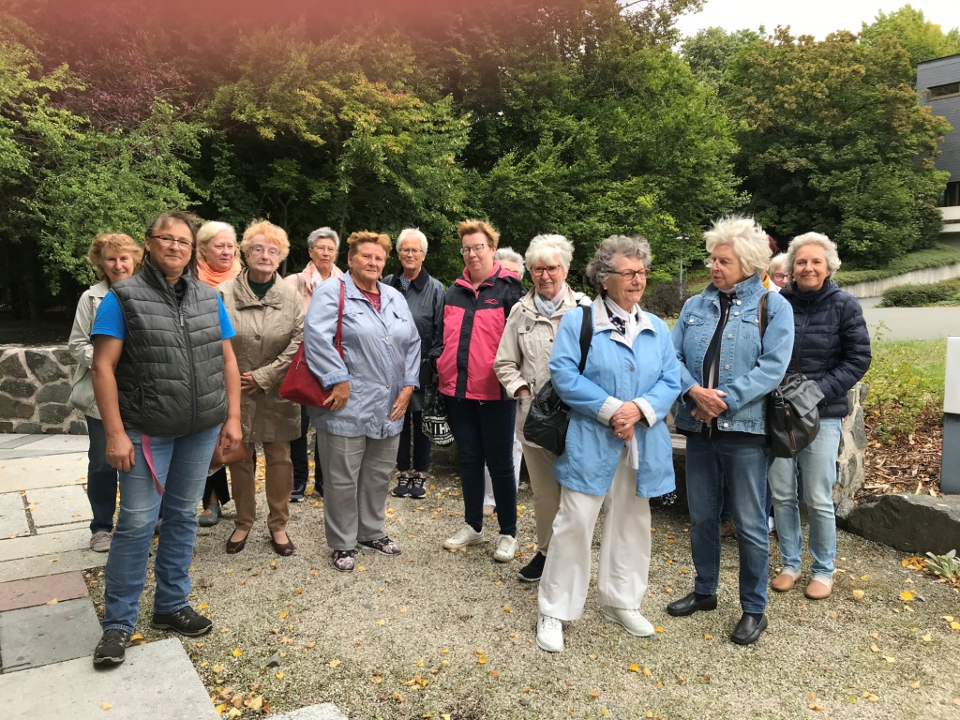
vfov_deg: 49.7
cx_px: 480
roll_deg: -1.3
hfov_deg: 63.4
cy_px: 360
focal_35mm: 28
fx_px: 777
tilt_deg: -4.2
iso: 20
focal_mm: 3.99
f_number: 1.8
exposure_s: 1/327
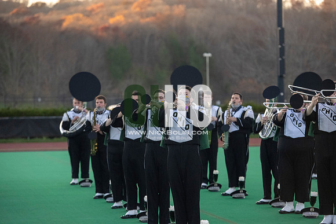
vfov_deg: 8.3
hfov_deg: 12.4
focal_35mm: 165
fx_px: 1540
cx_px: 168
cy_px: 112
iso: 5000
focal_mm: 165
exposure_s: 1/5000
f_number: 4.5
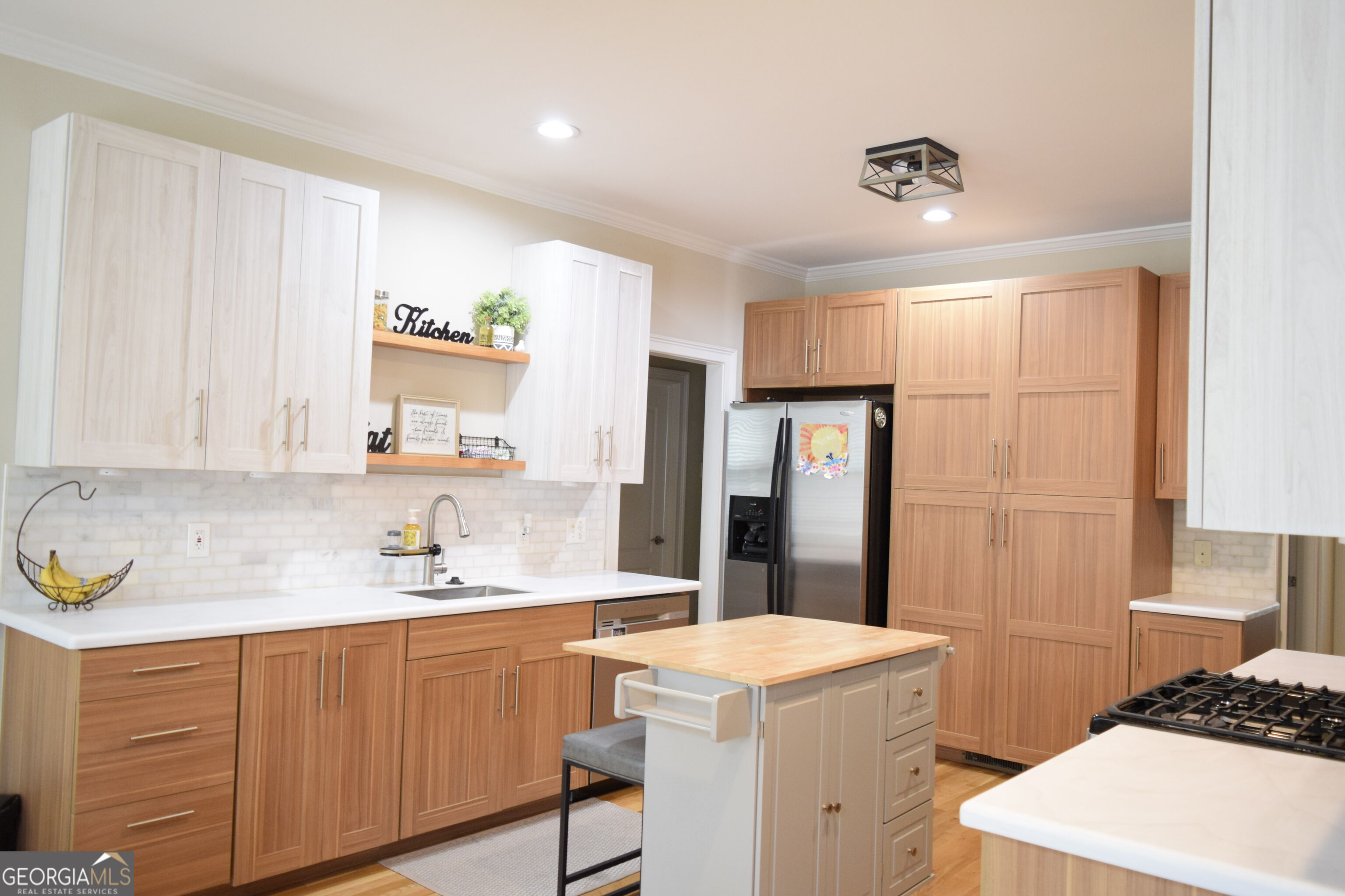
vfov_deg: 47.9
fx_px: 1009
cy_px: 448
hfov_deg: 67.4
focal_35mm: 27
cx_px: 672
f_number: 3.5
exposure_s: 1/60
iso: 1250
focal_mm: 18
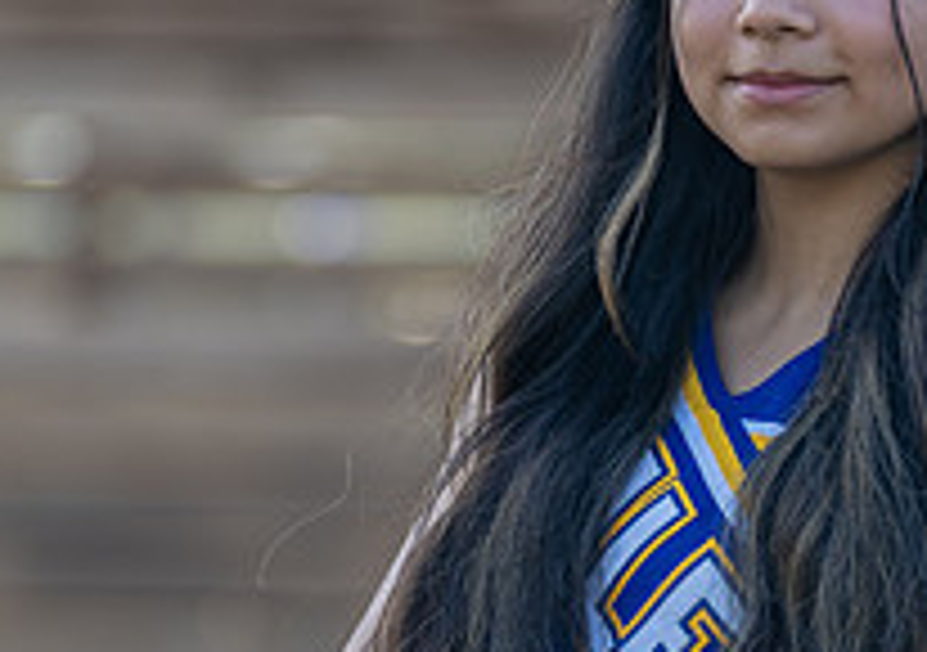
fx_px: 9903
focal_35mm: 378
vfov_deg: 3.8
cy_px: 341
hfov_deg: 5.4
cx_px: 763
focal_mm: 122
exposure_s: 1/400
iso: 125
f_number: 2.8
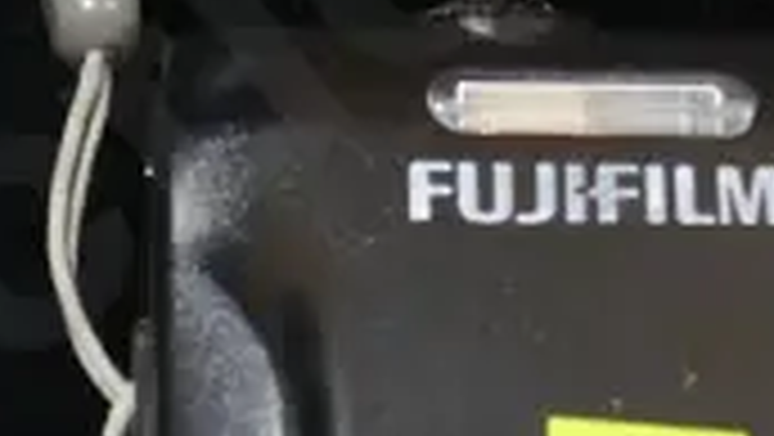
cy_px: 353
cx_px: -130
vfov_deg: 6.2
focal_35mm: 195
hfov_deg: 10.9
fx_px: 4005
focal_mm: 15
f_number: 4
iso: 250
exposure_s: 1/60
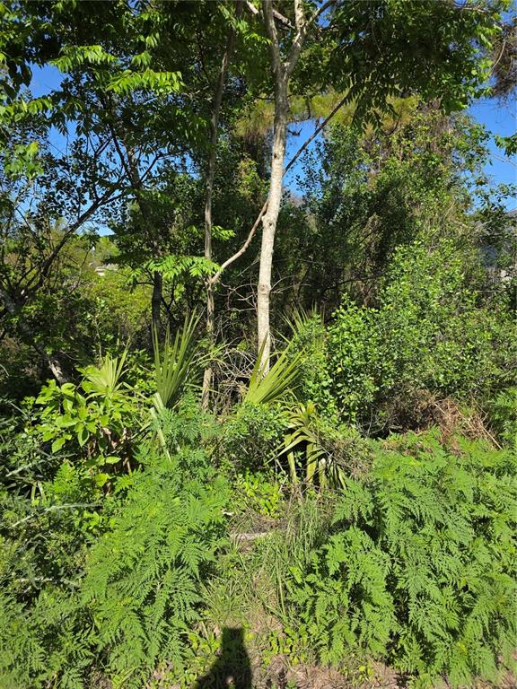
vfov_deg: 73.9
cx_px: 258
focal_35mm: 23
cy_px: 344
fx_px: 458
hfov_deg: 58.9
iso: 80
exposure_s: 1/3891
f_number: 1.7
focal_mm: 6.3
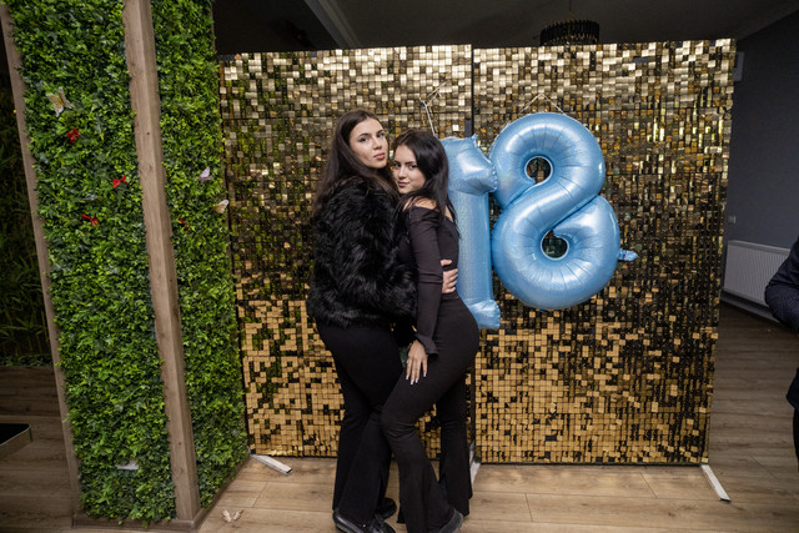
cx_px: 400
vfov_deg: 62.0
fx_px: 444
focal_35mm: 20
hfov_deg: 84.0
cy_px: 266
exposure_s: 1/125
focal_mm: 13
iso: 1000
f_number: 2.5
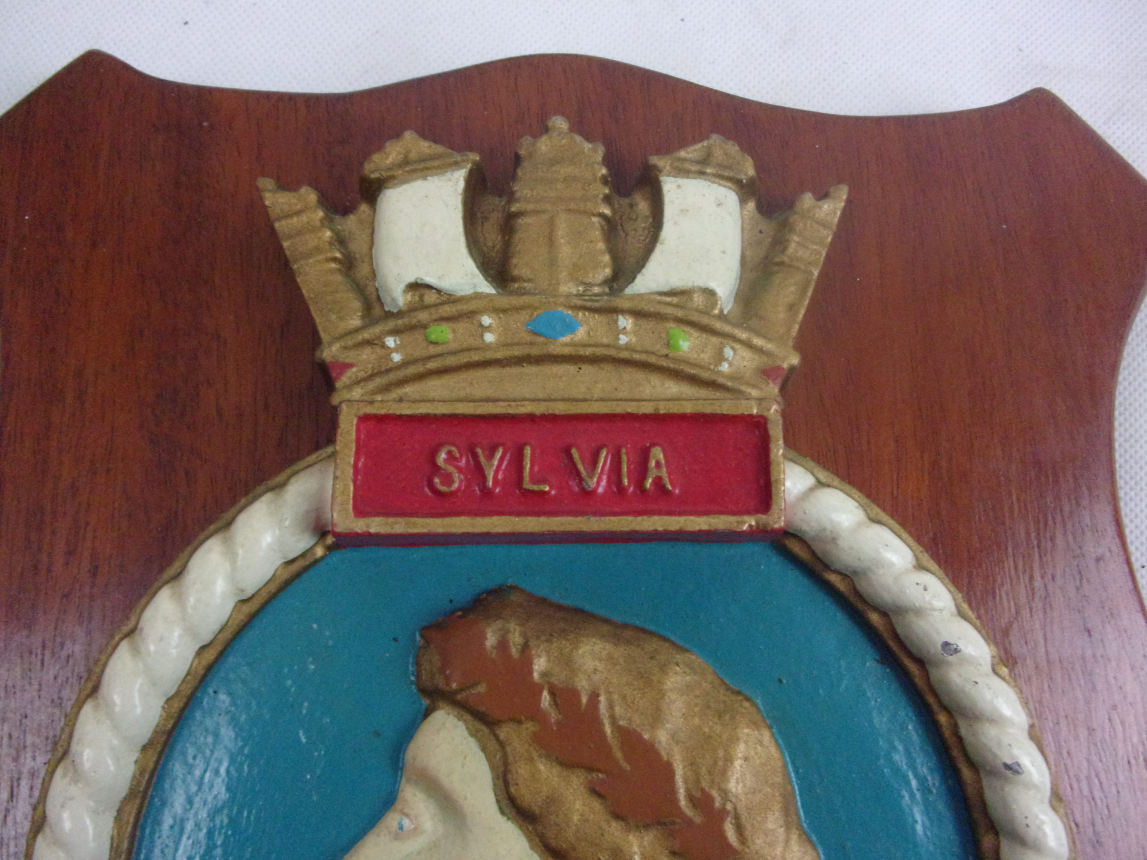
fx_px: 928
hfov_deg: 63.4
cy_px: 430
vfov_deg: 49.7
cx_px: 574
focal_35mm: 28
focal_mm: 5.1
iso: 688
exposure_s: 1/125
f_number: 3.9
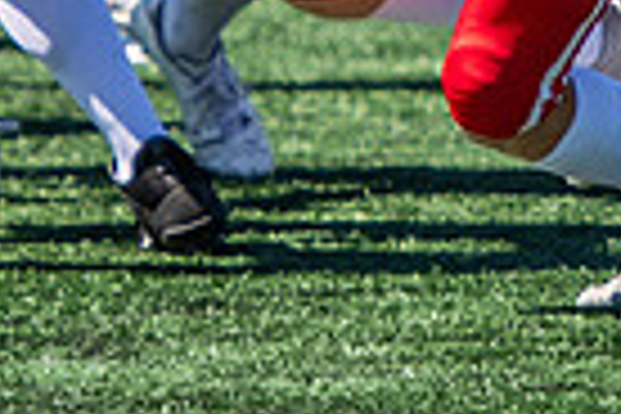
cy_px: -443
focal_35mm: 1567
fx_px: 27029
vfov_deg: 0.9
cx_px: 554
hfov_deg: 1.3
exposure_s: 1/4000
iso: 160
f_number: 2.8
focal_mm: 160
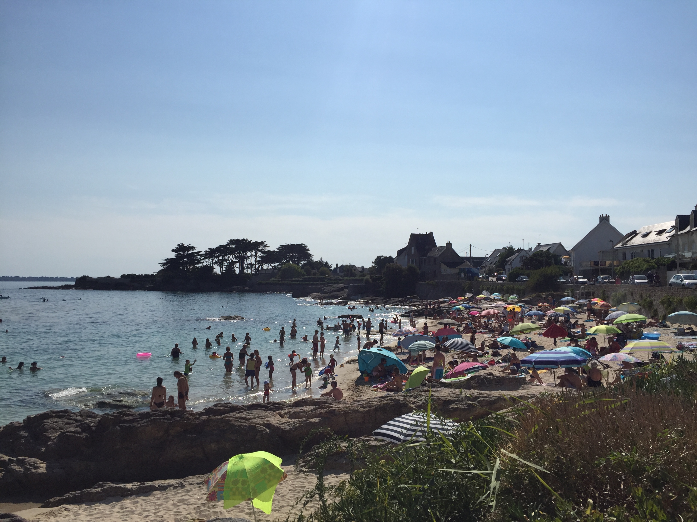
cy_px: 261
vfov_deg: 48.2
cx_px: 348
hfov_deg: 61.7
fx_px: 584
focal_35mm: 29
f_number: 2.2
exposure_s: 1/6623
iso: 32
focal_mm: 4.15
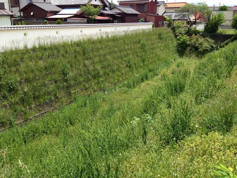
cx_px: 118
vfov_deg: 42.9
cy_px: 89
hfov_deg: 55.4
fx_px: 226
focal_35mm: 33
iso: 50
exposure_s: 1/889
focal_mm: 4.13
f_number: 2.4
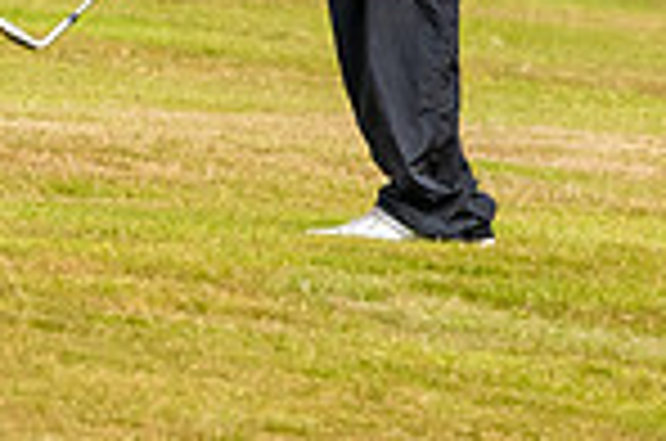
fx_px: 32582
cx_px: -108
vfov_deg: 0.8
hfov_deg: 1.2
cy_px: -418
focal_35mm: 1765
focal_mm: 300
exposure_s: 1/1600
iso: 320
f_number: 5.6
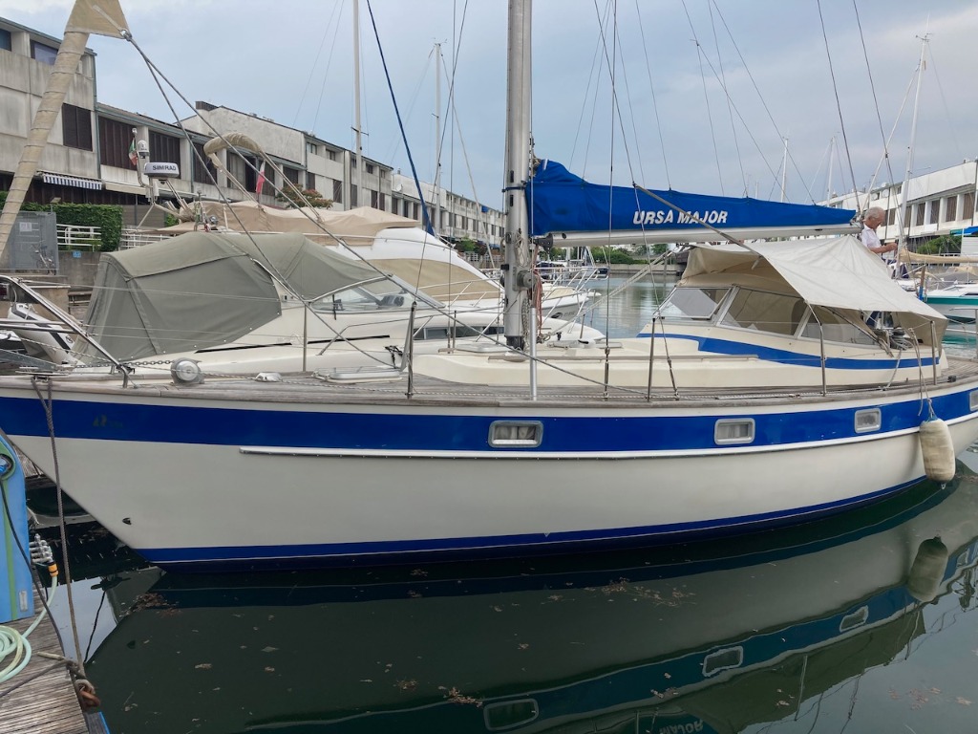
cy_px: 367
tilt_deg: -7.3
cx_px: 489
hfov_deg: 63.4
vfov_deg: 49.7
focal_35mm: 28
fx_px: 791
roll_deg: -1.5
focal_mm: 3.99
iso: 20
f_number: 1.8
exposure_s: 1/274
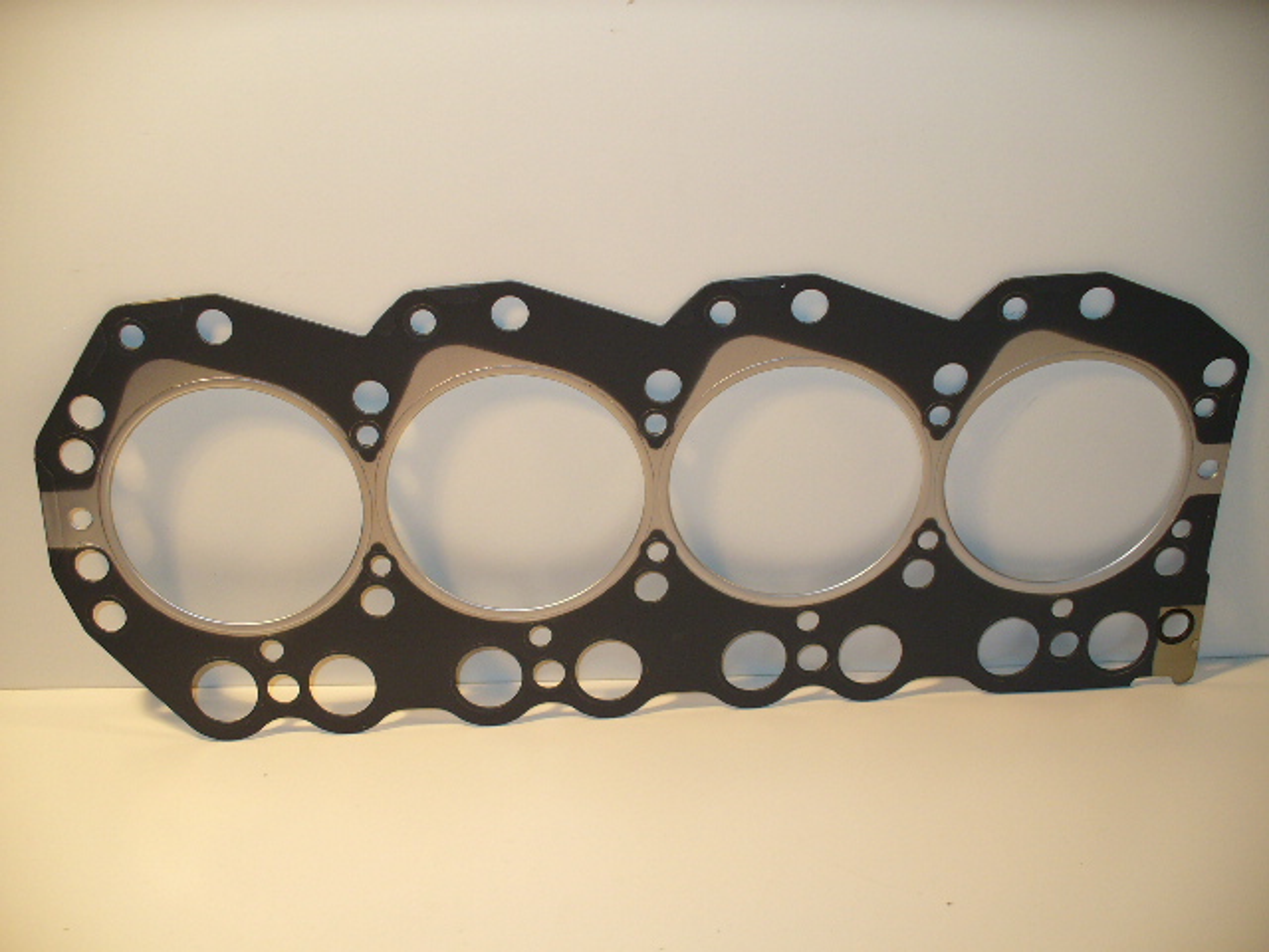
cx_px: 634
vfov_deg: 38.7
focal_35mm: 37
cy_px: 476
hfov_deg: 50.1
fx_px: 1356
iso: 100
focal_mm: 6.1
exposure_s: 1/125
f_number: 2.8
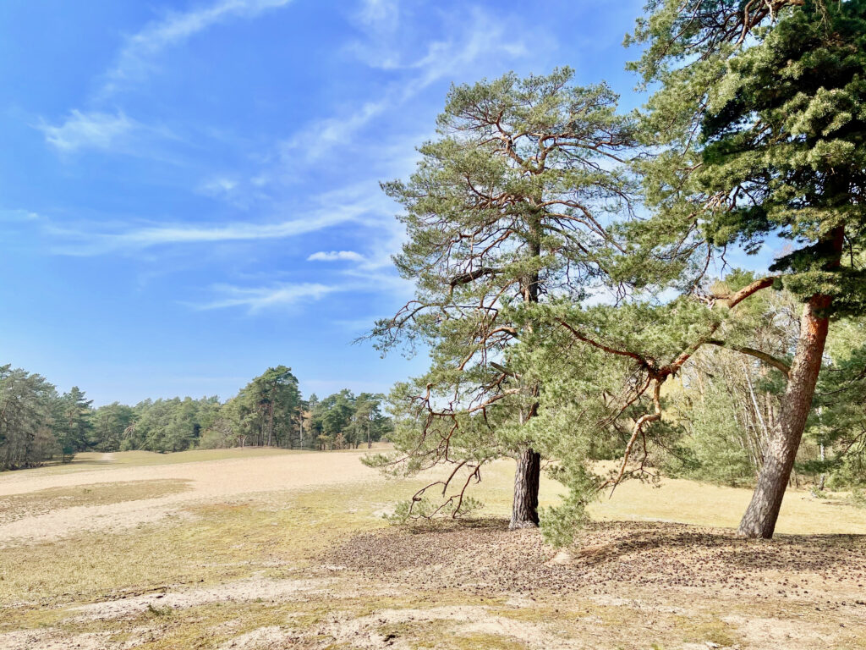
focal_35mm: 26
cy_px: 325
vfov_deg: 53.1
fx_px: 650
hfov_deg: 67.3
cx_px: 433
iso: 32
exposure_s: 1/3003
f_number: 1.6
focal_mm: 5.1
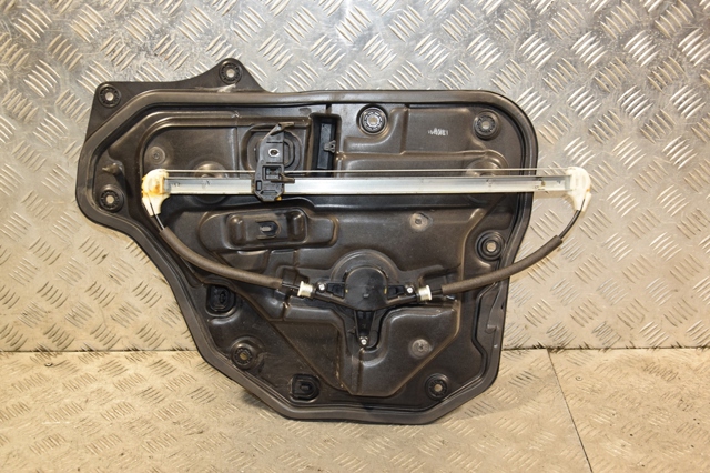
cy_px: 236
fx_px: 887
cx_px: 355
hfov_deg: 43.6
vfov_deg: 29.8
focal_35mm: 45
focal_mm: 30
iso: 800
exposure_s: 1/125
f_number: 5
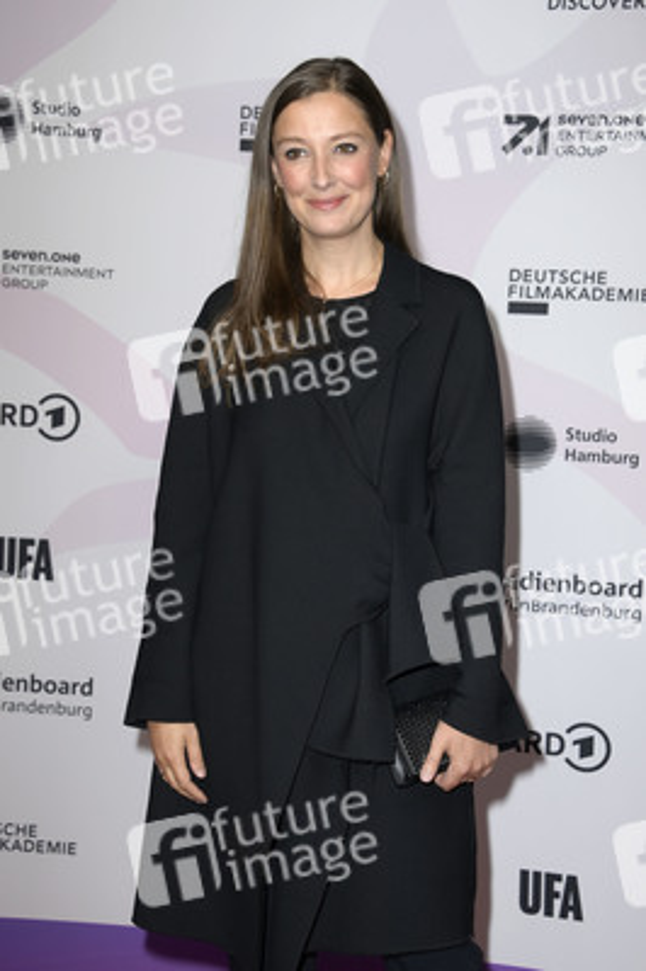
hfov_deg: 20.9
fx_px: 1752
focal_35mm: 65
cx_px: 323
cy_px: 486
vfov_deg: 31.0
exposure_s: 1/250
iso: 400
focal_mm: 65
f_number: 6.3
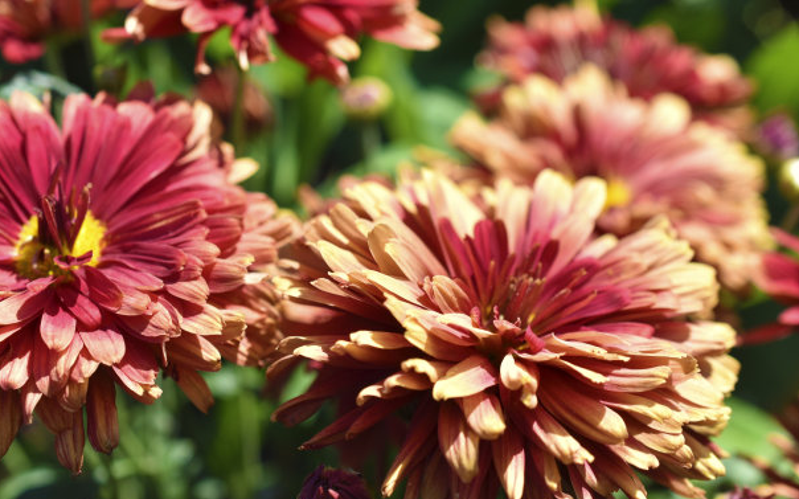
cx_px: 398
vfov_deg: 20.9
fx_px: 1350
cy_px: 259
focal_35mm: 62
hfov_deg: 33.0
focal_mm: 40
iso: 100
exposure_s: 1/500
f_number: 6.3
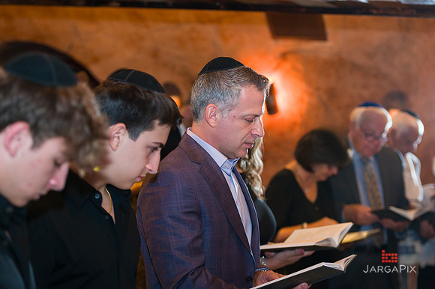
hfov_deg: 23.7
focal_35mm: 86
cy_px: 145
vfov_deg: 15.9
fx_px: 1035
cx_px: 218
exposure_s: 1/200
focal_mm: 78
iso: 1600
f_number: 3.2
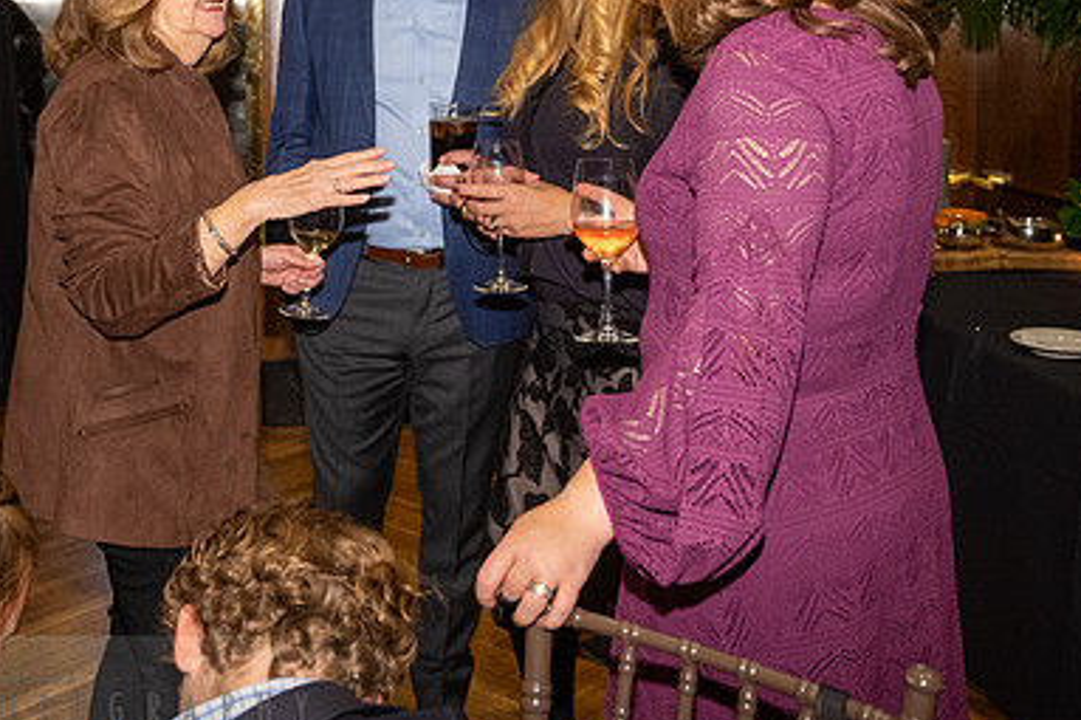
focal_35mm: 48
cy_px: 132
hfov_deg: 40.8
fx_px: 1441
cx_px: 389
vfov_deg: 27.4
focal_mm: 27
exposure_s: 1/50
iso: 2500
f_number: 4
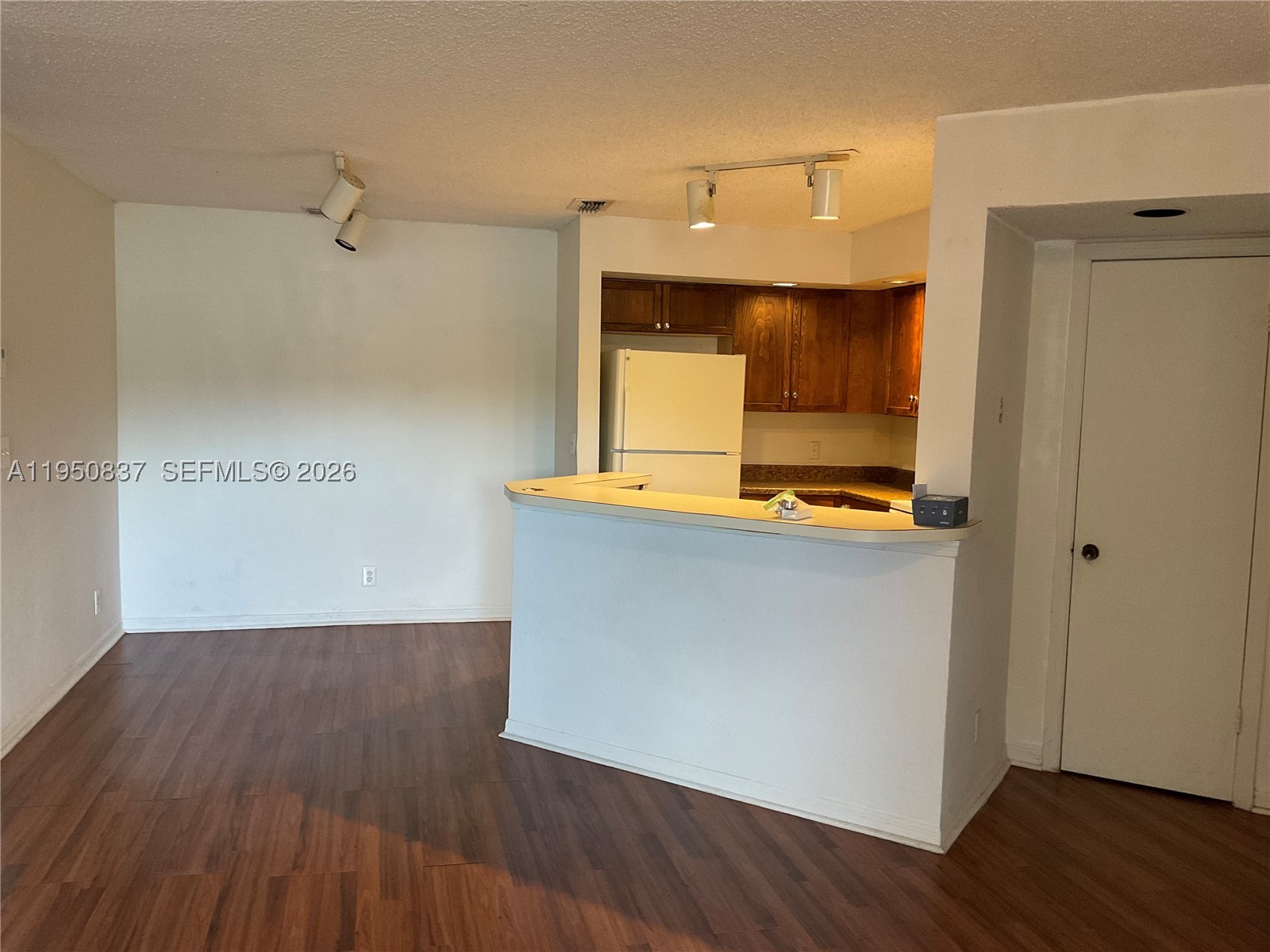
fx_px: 1064
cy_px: 476
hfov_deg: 61.7
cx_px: 635
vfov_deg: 48.2
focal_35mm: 29
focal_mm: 3
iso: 160
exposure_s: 1/60
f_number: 1.8
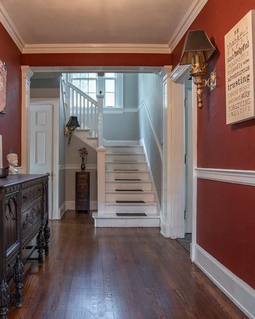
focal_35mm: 30
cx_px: 99
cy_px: 160
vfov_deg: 58.8
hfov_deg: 48.1
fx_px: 283
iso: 200
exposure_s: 1/10
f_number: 8
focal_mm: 21
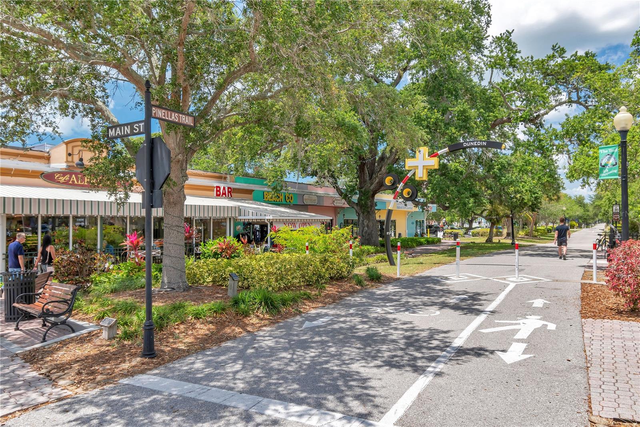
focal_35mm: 25
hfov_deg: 71.5
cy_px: 214
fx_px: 444
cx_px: 320
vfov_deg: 51.3
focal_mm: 17
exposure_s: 1/200
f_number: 6.3
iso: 100
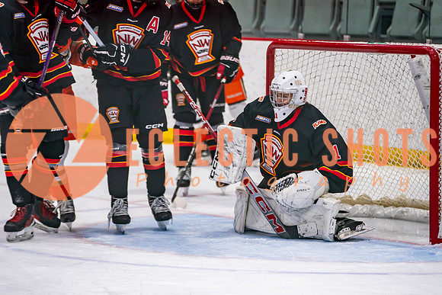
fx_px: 2891
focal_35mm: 235
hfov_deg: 8.7
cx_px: 221
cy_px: 209
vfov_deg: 5.8
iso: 640
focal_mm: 165
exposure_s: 1/640
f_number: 2.8
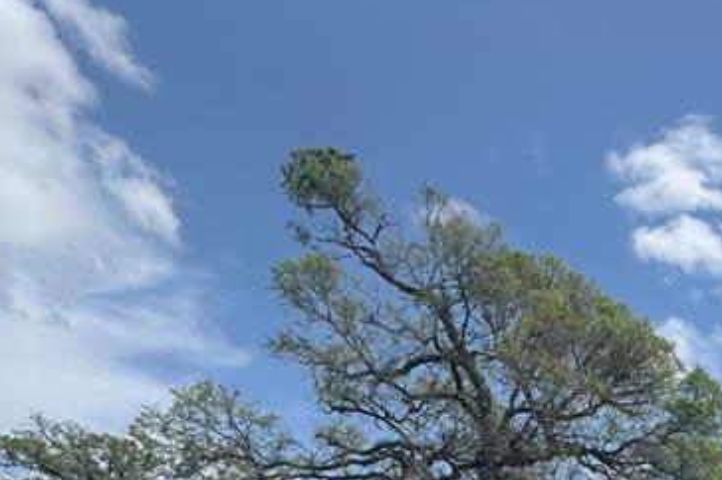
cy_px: 718
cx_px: 776
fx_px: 822
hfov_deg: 39.6
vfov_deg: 25.0
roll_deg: +0.0
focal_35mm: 41
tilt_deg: -3.7
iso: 40
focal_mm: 2.22
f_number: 2.2
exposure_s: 1/2146
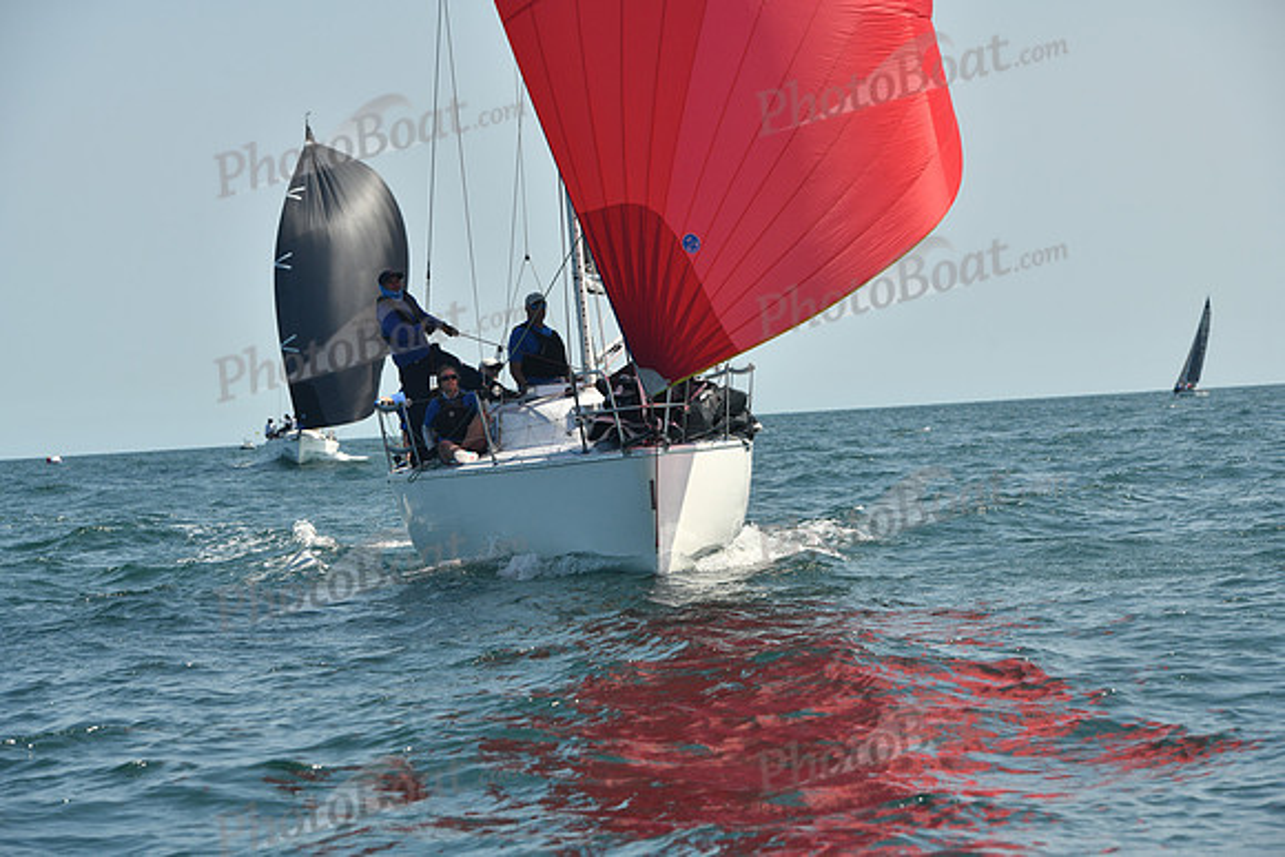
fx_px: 4284
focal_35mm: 120
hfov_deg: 17.1
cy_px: 428
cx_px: 642
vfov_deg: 11.4
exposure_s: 1/640
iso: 320
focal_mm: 120
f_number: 7.1
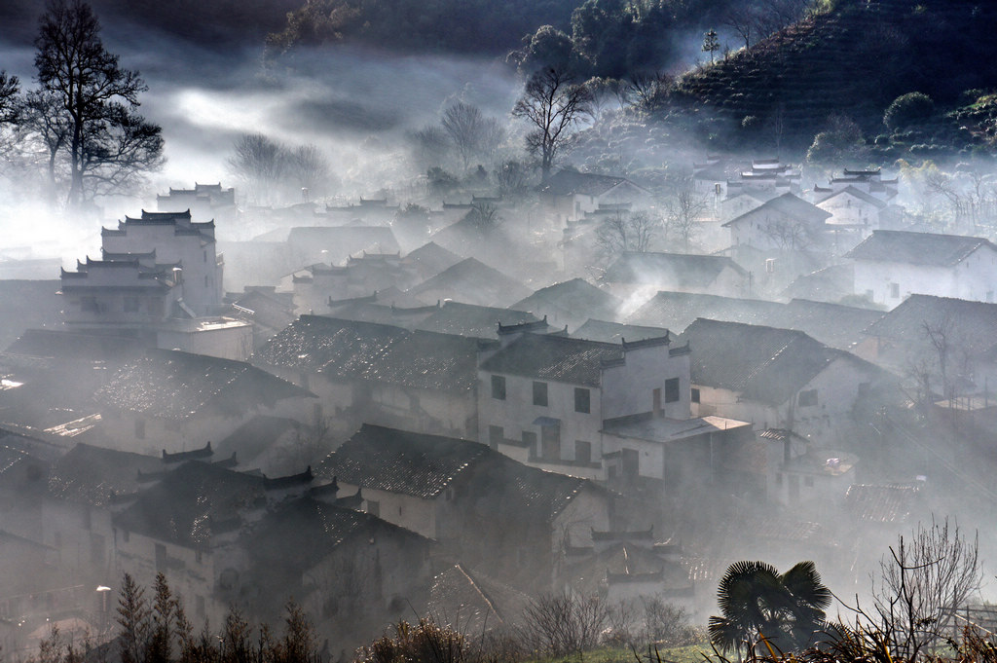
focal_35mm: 82
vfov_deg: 16.5
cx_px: 498
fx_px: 2283
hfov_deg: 24.6
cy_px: 332
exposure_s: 1/500
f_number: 9
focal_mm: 55
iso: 200
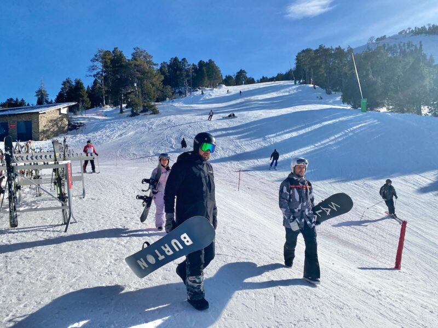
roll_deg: +1.8
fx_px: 329
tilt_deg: -1.8
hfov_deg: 67.3
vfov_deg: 53.1
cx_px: 219
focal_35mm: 26
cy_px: 164
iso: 32
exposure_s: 1/5495
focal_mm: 4.25
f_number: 1.8
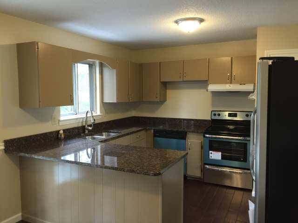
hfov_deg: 61.7
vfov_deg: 48.2
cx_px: 149
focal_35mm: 29
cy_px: 112
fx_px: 250
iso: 80
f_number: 2.2
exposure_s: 1/15
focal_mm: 4.15
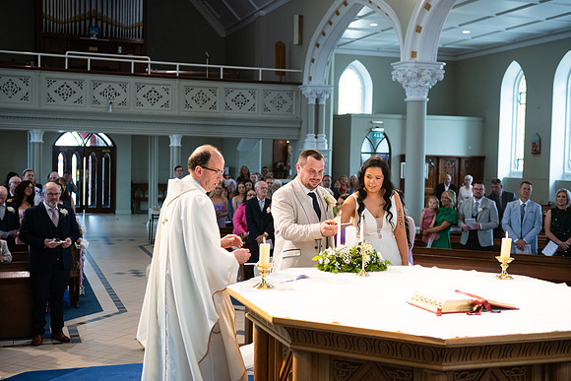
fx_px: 761
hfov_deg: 41.1
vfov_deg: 28.1
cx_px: 286
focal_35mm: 48
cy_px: 190
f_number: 3.5
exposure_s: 1/160
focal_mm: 48
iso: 800
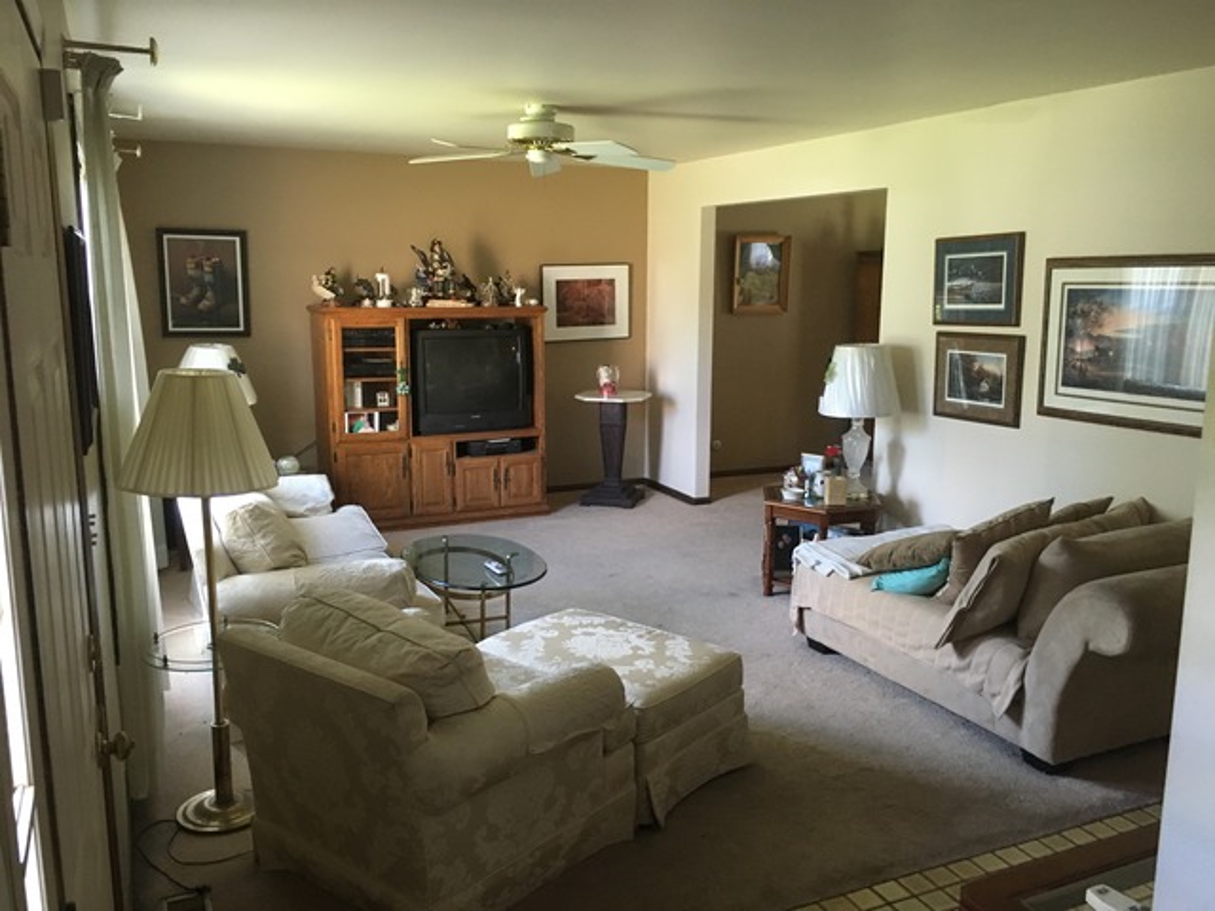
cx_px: 608
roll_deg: -1.0
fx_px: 1018
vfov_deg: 48.2
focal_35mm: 29
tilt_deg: -10.1
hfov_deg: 61.7
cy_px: 456
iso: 160
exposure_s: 1/30
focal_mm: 4.15
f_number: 2.2
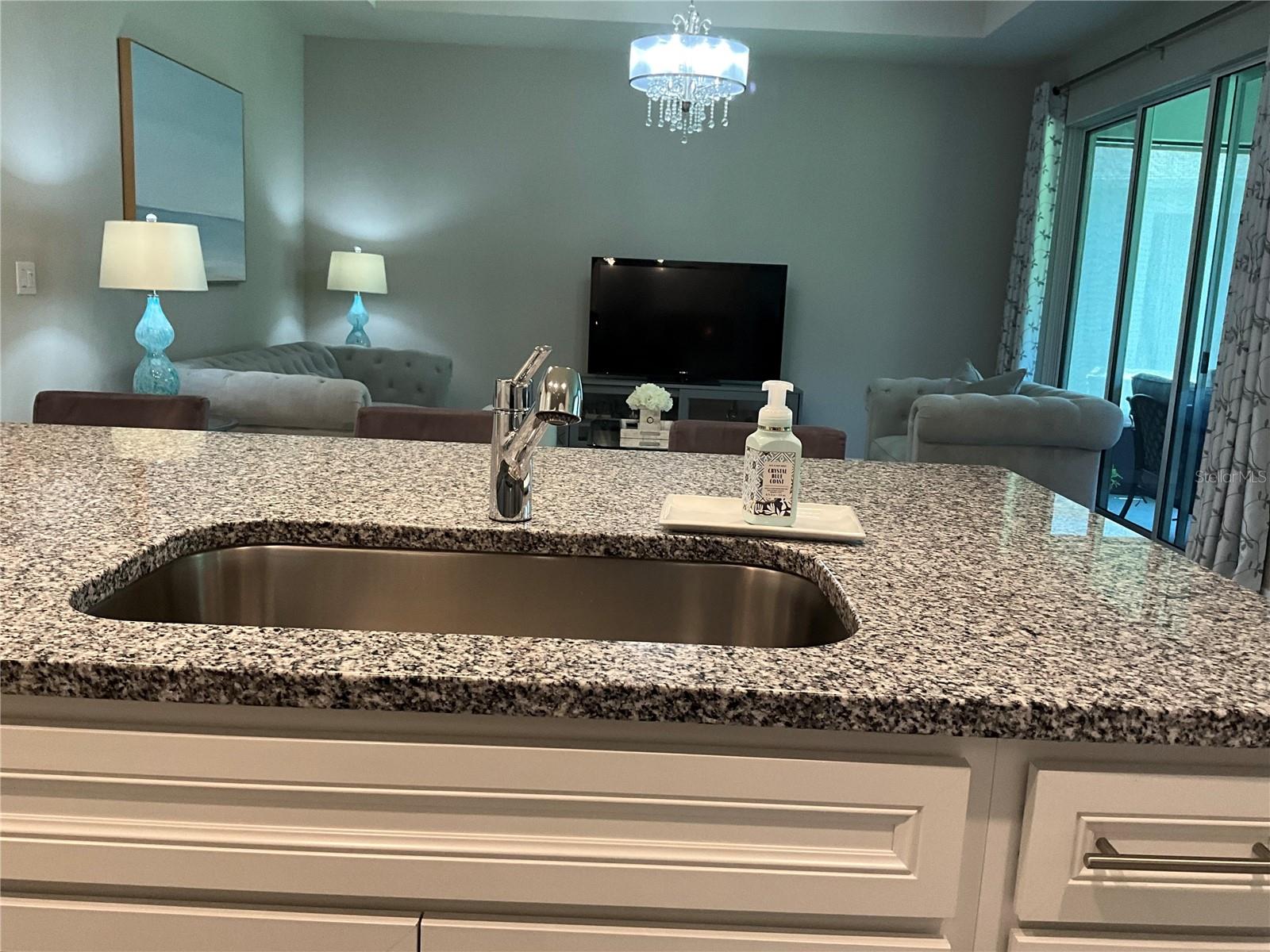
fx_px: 1064
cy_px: 476
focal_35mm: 29
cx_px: 635
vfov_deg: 48.2
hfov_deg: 61.7
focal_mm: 3
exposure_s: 1/60
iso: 100
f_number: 1.8
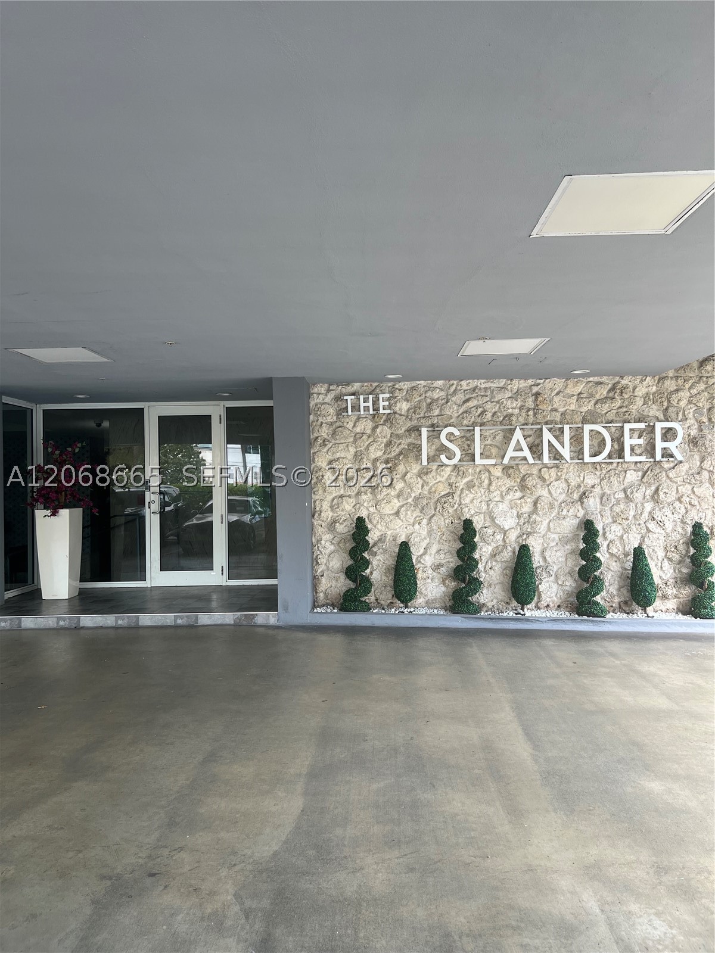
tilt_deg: +1.5
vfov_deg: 67.3
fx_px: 716
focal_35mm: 26
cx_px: 358
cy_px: 476
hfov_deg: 53.1
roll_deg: +0.8
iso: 50
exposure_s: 1/121
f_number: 1.5
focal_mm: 5.7
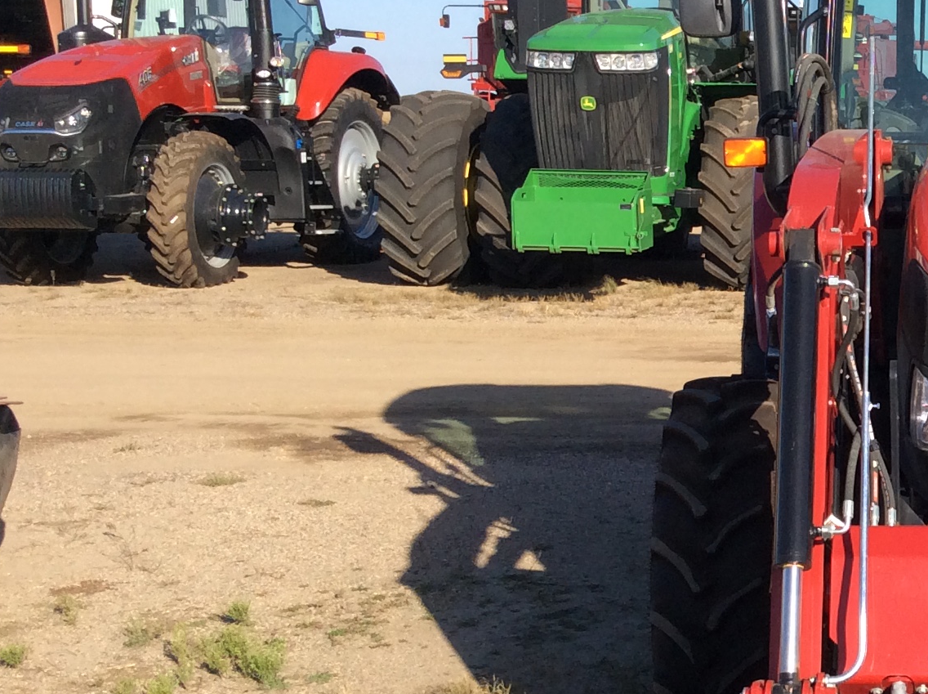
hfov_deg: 24.9
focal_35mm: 73
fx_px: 1955
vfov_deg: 20.1
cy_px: 435
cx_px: 1022
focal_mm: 3.3
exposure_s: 1/1021
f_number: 2.4
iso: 32
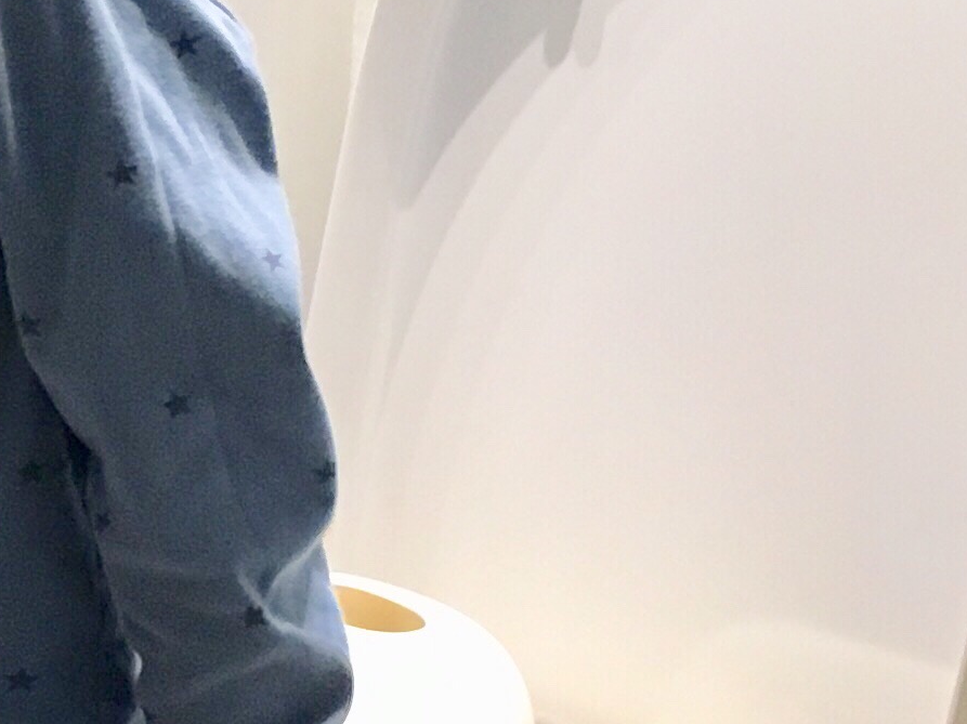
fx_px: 3658
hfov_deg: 14.4
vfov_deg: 11.3
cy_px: 577
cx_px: -310
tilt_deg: -13.8
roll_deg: -0.5
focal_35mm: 131
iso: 160
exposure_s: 1/33
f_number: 2.2
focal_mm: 4.15
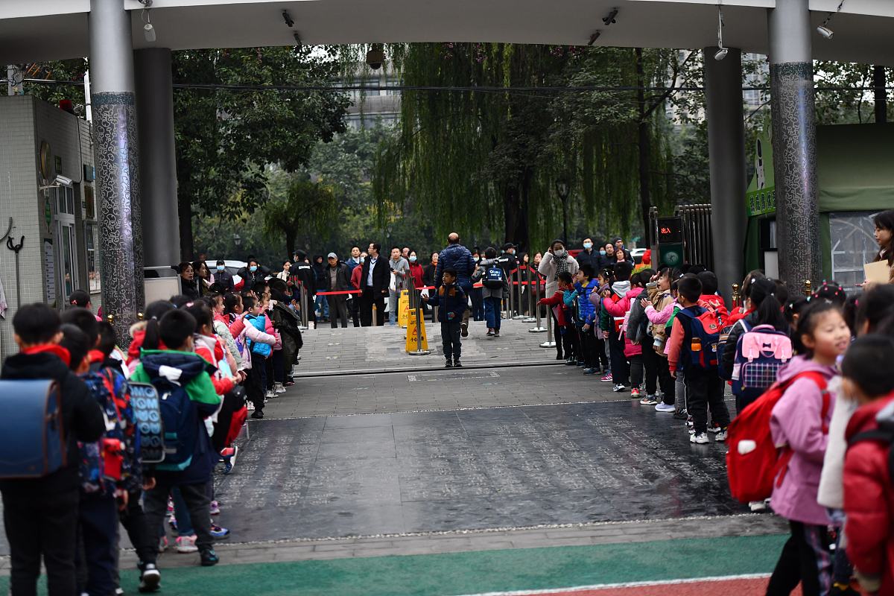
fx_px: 1738
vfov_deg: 19.5
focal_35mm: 70
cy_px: 298
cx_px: 447
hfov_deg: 28.8
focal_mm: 70
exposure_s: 1/320
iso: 640
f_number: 3.2
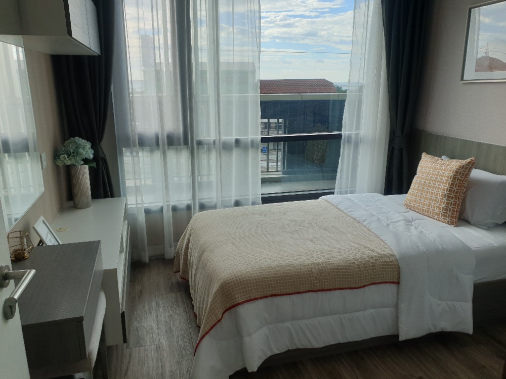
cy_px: 190
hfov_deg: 67.3
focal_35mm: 26
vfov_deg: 53.1
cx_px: 253
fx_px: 380
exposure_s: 1/432
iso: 50
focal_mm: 4.3
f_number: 2.4
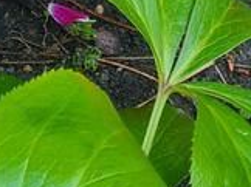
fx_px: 1397
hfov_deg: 9.6
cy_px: -433
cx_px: -256
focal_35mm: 193
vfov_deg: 6.7
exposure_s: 1/100
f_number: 1.8
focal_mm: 5.4
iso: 50
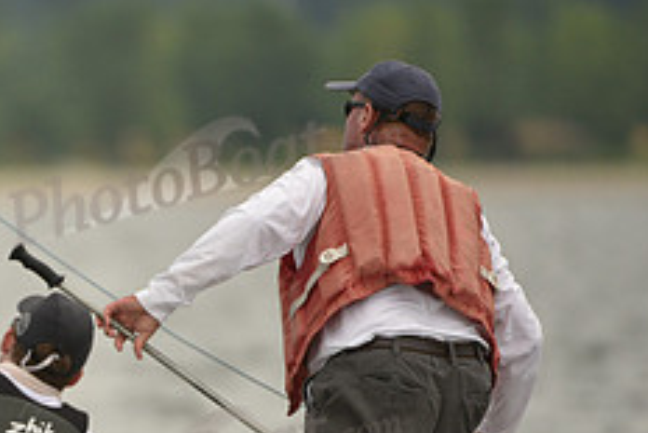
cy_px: 359
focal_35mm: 1001
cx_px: -134
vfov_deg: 1.4
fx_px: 18029
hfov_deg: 2.1
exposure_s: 1/1250
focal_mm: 400
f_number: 4
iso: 320
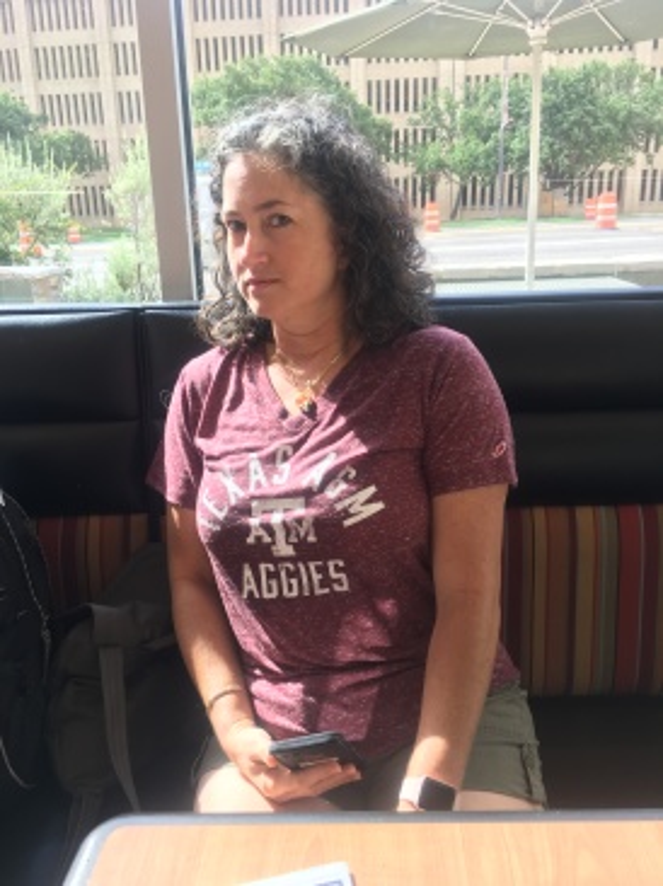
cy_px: 443
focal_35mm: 29
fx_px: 741
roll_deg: +2.0
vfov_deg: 61.7
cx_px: 332
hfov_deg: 48.2
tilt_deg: -17.2
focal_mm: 4.15
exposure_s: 1/60
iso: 25
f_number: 2.2
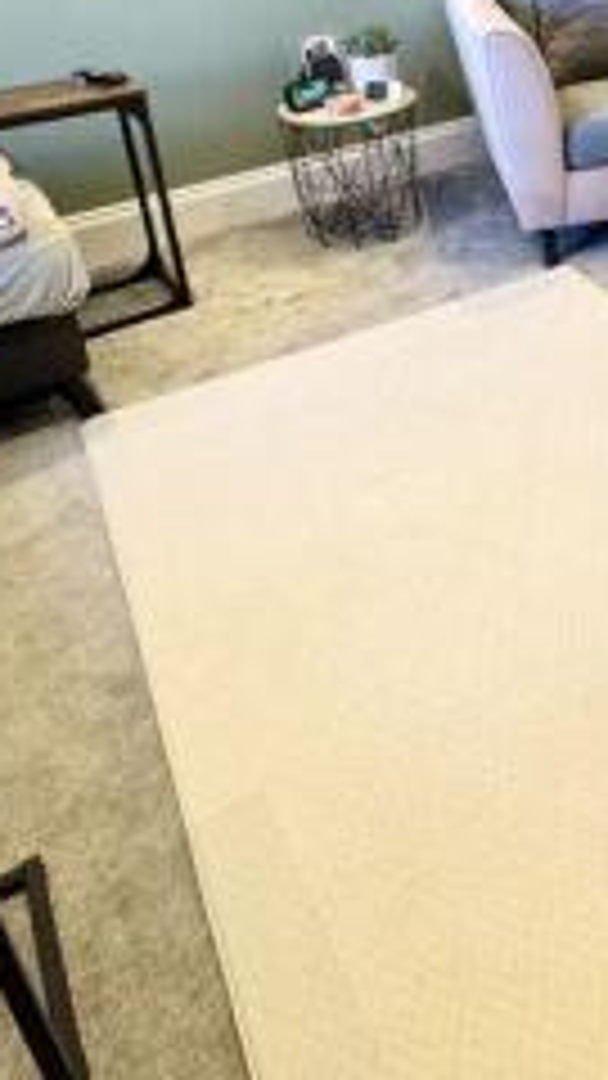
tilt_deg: -20.5
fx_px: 1060
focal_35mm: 37
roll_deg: +3.2
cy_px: 191
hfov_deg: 28.8
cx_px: 678
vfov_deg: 50.2
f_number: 2.2
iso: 200
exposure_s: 1/50
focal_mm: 2.22
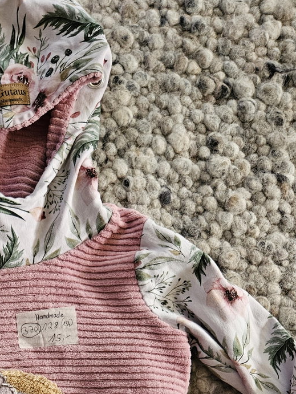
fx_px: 626
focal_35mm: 55
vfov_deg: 31.3
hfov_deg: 24.8
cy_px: 426
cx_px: -27
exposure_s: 1/100
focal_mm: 5.4
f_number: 1.8
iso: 320
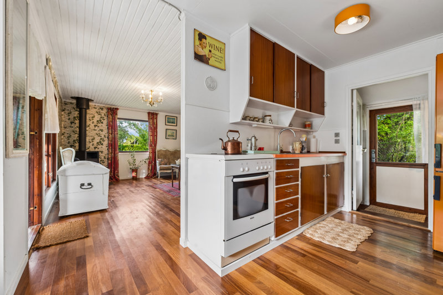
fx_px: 185
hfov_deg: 100.4
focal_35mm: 15
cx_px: 222
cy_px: 148
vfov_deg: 77.3
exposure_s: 1/5
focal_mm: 15
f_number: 10
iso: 250
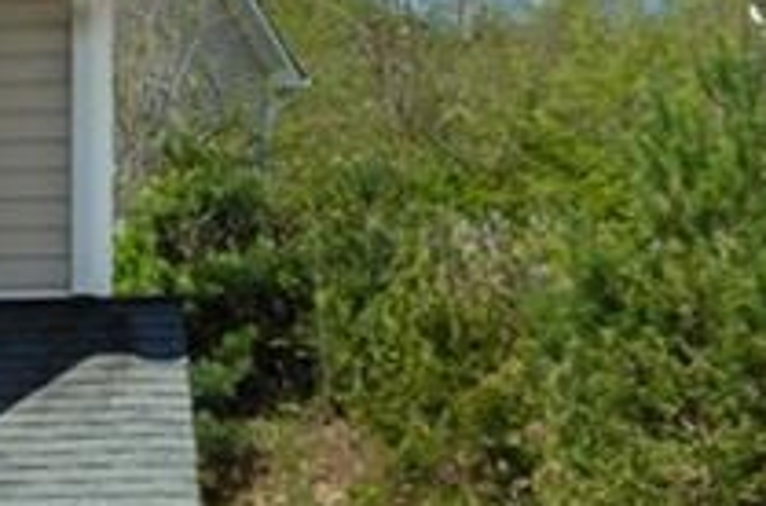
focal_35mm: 235
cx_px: -1096
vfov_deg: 5.8
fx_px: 4985
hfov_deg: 8.1
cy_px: 434
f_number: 8
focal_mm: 32
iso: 250
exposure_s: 1/2500
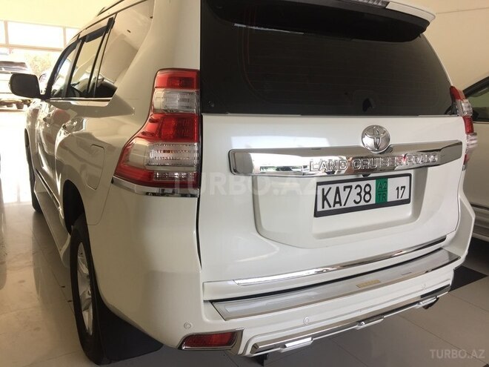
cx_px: 244
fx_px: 410
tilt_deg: -12.8
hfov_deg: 61.7
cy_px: 184
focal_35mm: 29
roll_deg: -3.5
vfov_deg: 48.2
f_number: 2.2
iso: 40
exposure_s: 1/100
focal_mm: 4.15
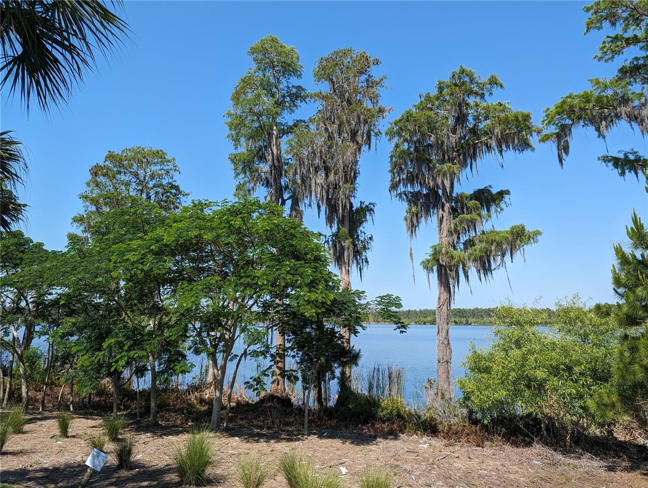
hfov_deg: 71.5
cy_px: 244
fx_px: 450
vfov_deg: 56.9
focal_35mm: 24
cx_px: 324
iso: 20
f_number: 1.68
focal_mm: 6.9
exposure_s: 1/771
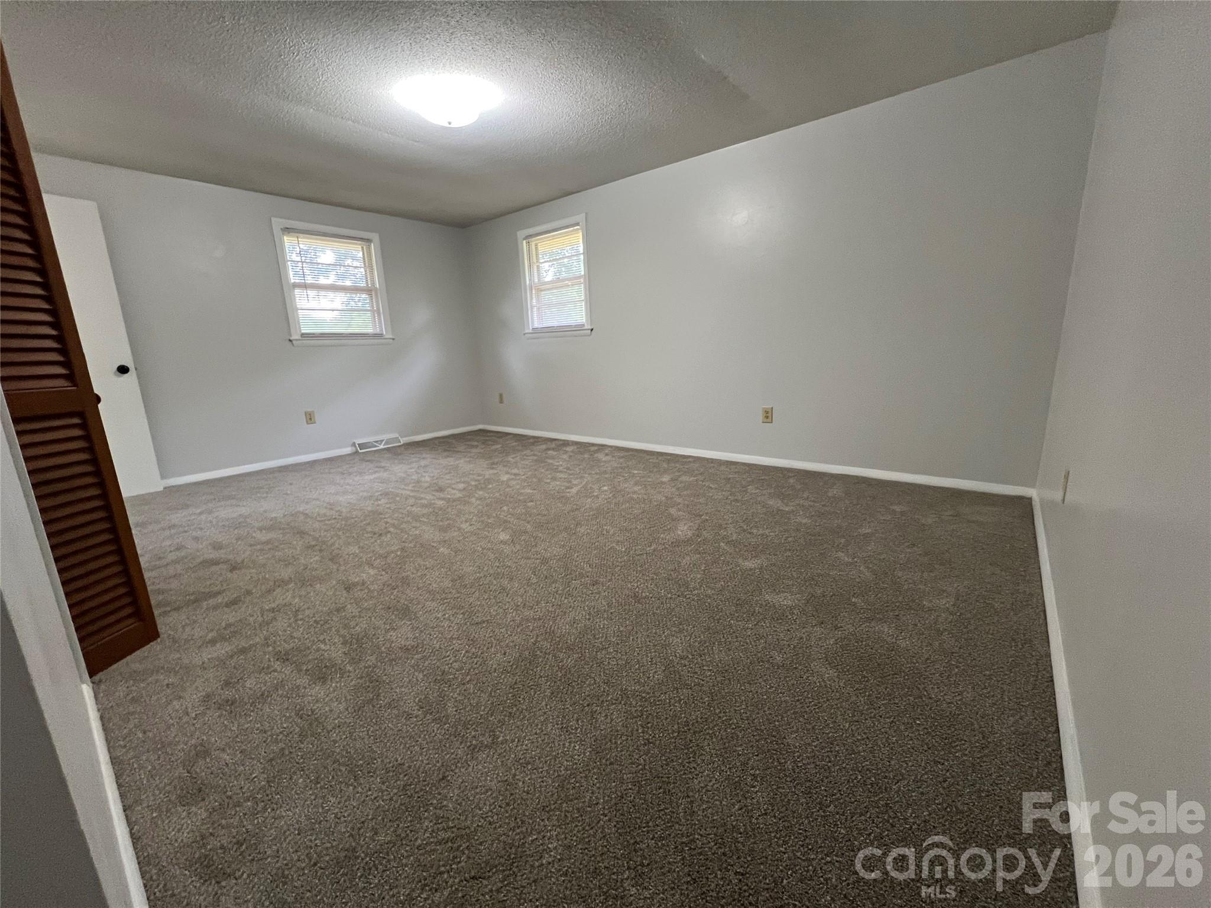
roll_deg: +1.9
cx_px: 606
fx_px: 455
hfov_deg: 106.2
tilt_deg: -13.2
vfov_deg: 89.9
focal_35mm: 13
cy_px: 454
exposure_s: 1/60
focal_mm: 1.57
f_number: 1.8
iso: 320
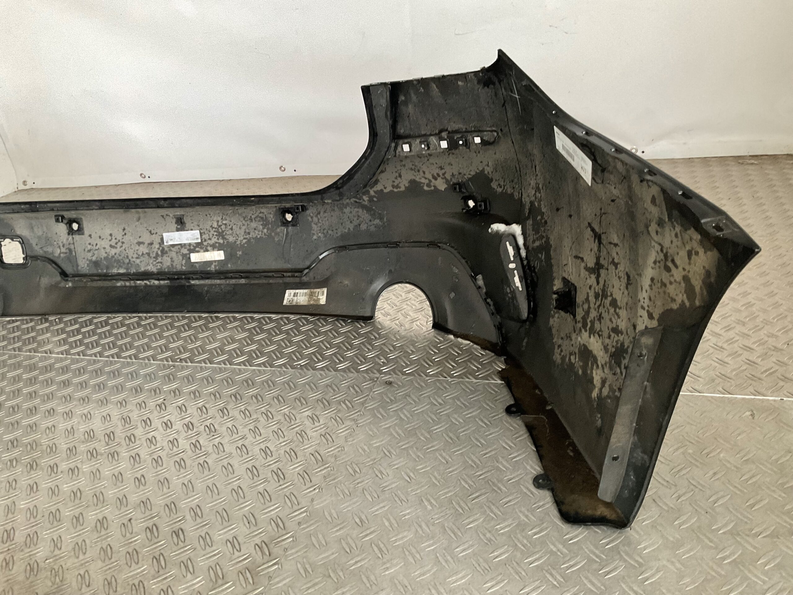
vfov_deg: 48.2
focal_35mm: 29
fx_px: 664
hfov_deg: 61.7
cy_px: 298
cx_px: 396
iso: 125
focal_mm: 3
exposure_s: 1/50
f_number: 1.8
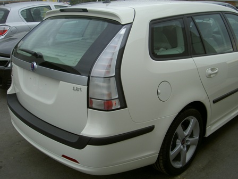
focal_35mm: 39
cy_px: 90
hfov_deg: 47.9
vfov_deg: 36.8
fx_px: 268
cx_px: 119
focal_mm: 8
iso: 100
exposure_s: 1/278
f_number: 4.7
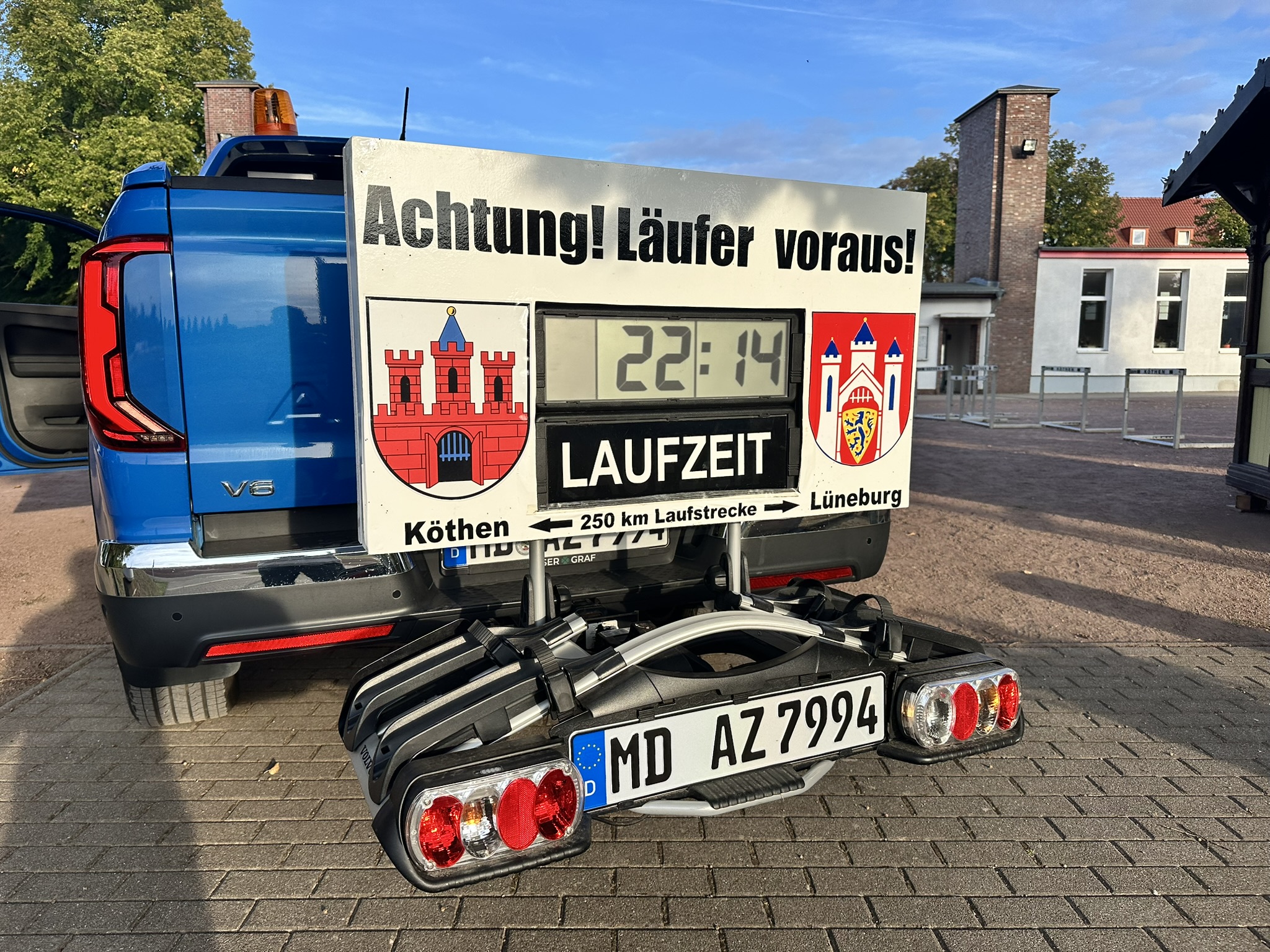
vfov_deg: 56.8
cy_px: 476
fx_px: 881
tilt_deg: -6.1
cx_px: 635
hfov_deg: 71.6
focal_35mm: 24
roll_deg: -0.9
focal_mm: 6.86
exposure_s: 1/1751
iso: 80
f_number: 1.78
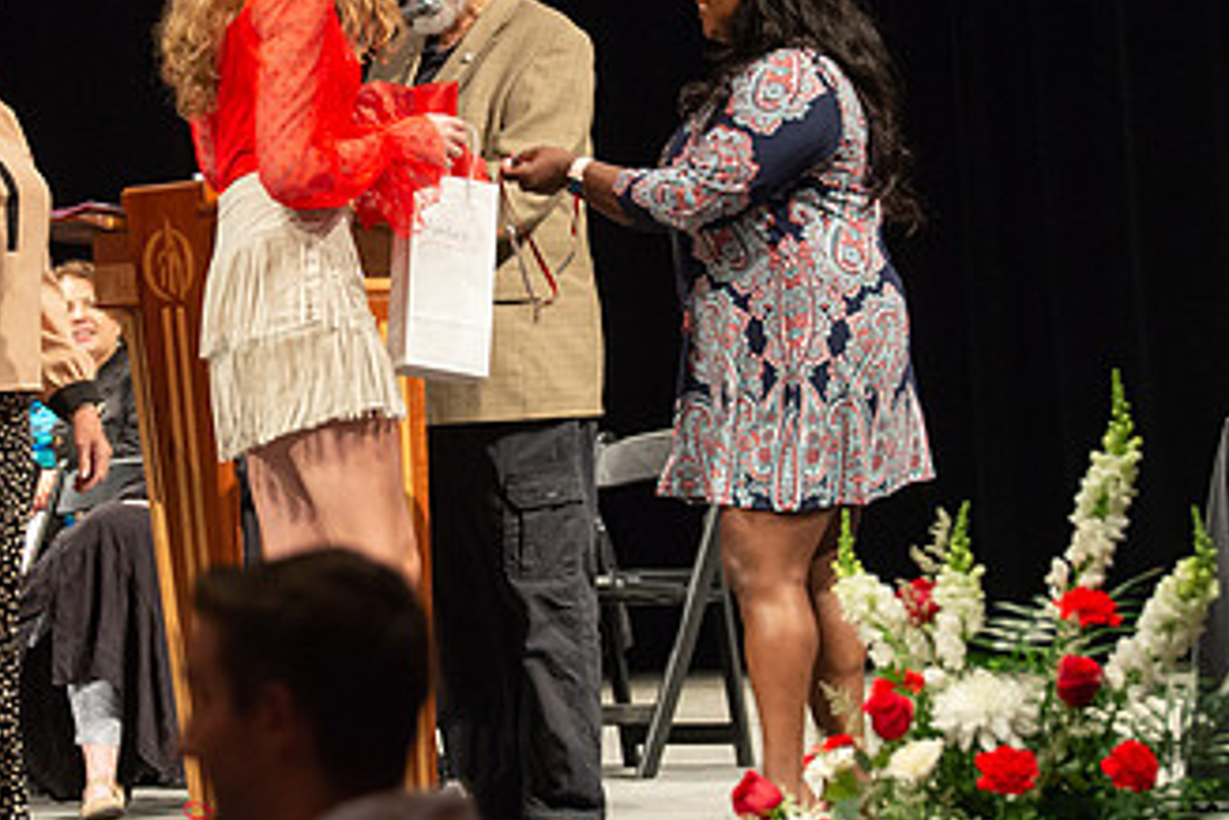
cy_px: 208
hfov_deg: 9.8
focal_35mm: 210
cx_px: 308
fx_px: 7169
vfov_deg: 6.5
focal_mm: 98
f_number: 4
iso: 1600
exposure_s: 1/100
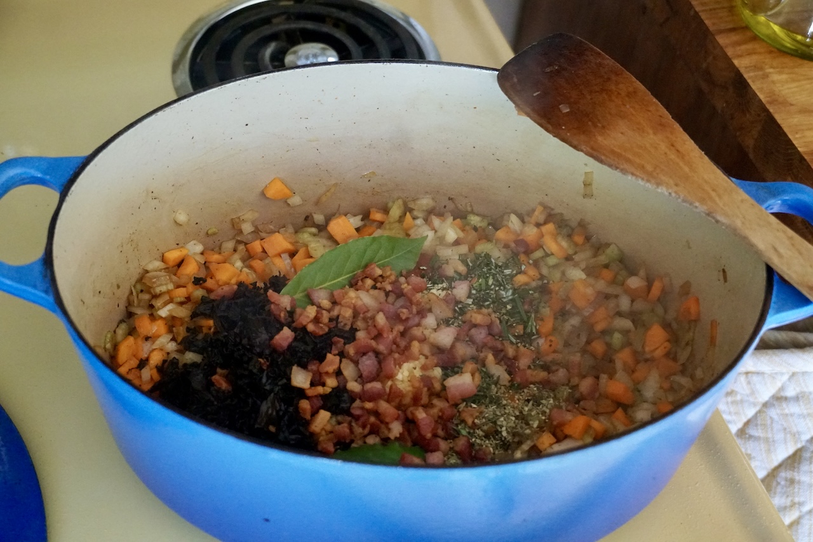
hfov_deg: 38.9
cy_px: 271
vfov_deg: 26.5
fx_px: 1152
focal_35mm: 51
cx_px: 406
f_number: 4.5
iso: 6400
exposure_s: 1/25
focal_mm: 34
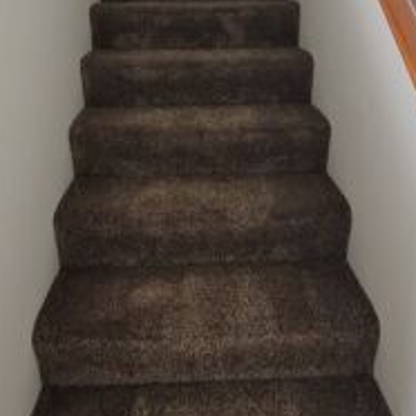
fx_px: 449
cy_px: 93
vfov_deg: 47.5
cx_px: 195
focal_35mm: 33
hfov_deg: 49.7
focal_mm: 1.74
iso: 250
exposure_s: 1/60
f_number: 2.2
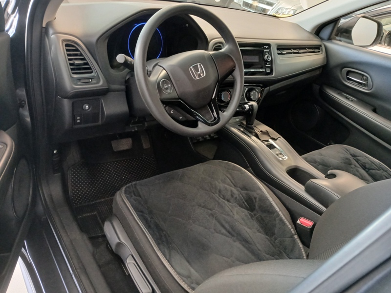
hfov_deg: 67.3
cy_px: 146
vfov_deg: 53.1
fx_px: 294
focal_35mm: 26
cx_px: 196
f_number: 1.8
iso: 640
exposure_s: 1/20
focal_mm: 3.98
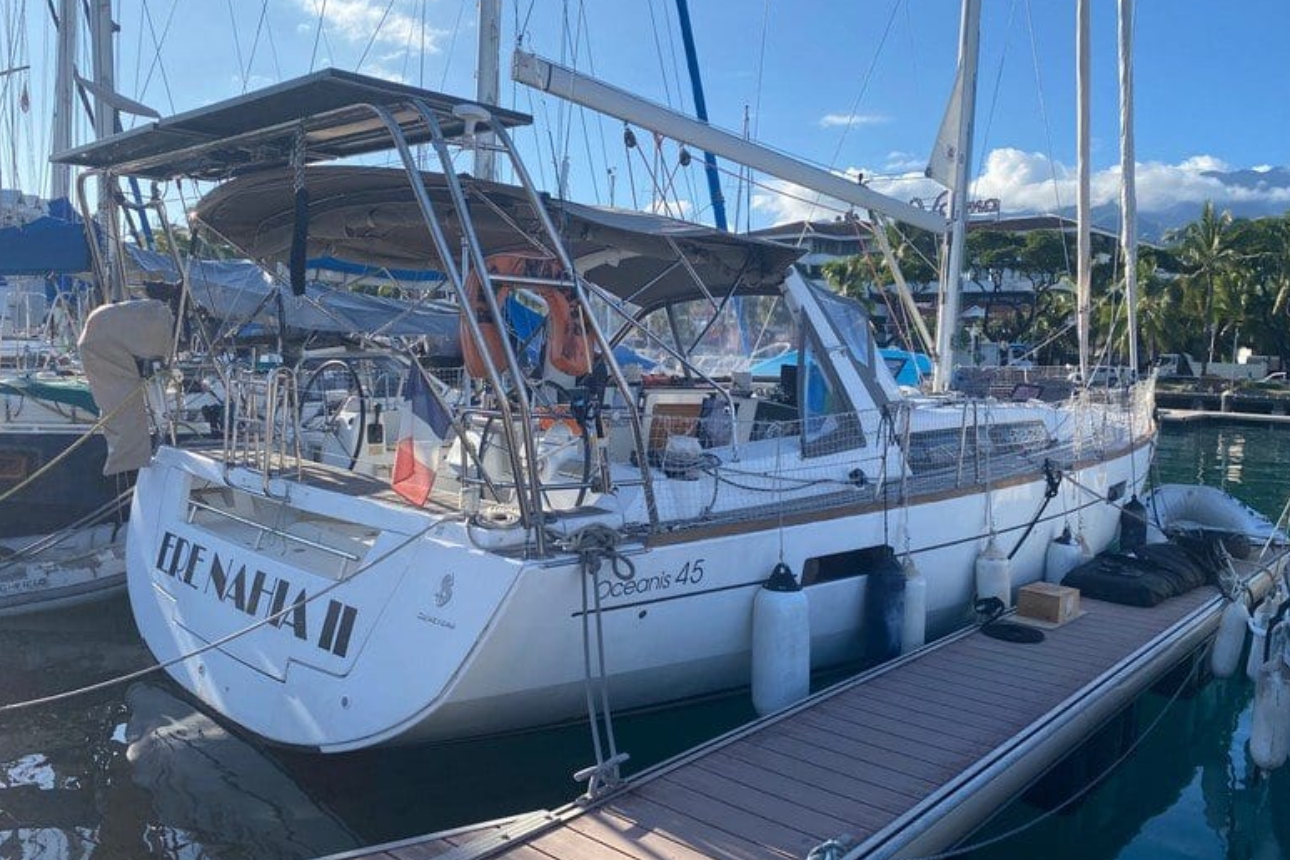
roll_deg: -1.7
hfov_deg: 65.5
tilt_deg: -4.4
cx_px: 631
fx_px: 1003
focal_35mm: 28
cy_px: 449
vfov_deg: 46.4
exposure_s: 1/1629
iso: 32
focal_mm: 4.25
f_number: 1.8
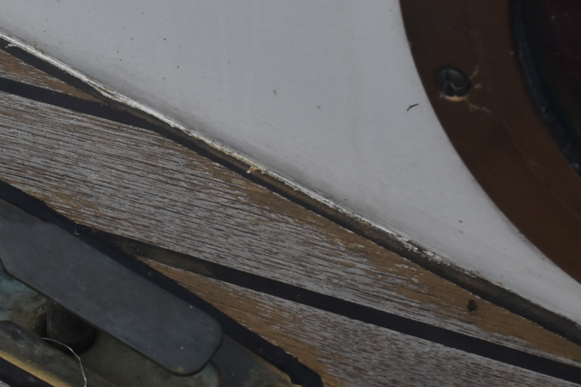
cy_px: 293
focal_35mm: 102
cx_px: 40
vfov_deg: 13.4
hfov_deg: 19.6
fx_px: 1646
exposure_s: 1/250
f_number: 10
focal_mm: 26
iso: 400
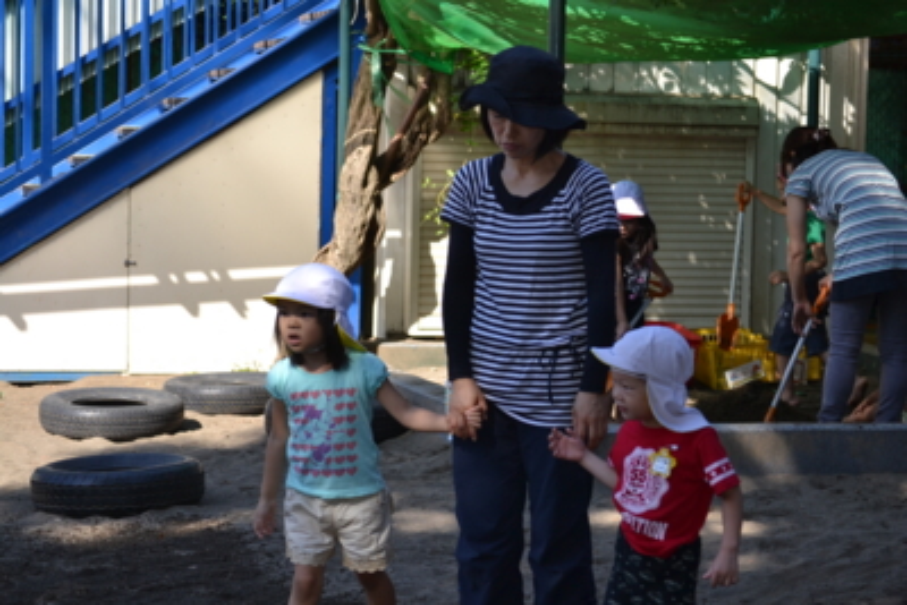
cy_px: 302
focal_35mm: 108
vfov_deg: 12.7
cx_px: 454
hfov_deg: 18.9
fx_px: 2722
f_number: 6.3
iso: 100
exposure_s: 1/200
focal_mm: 72
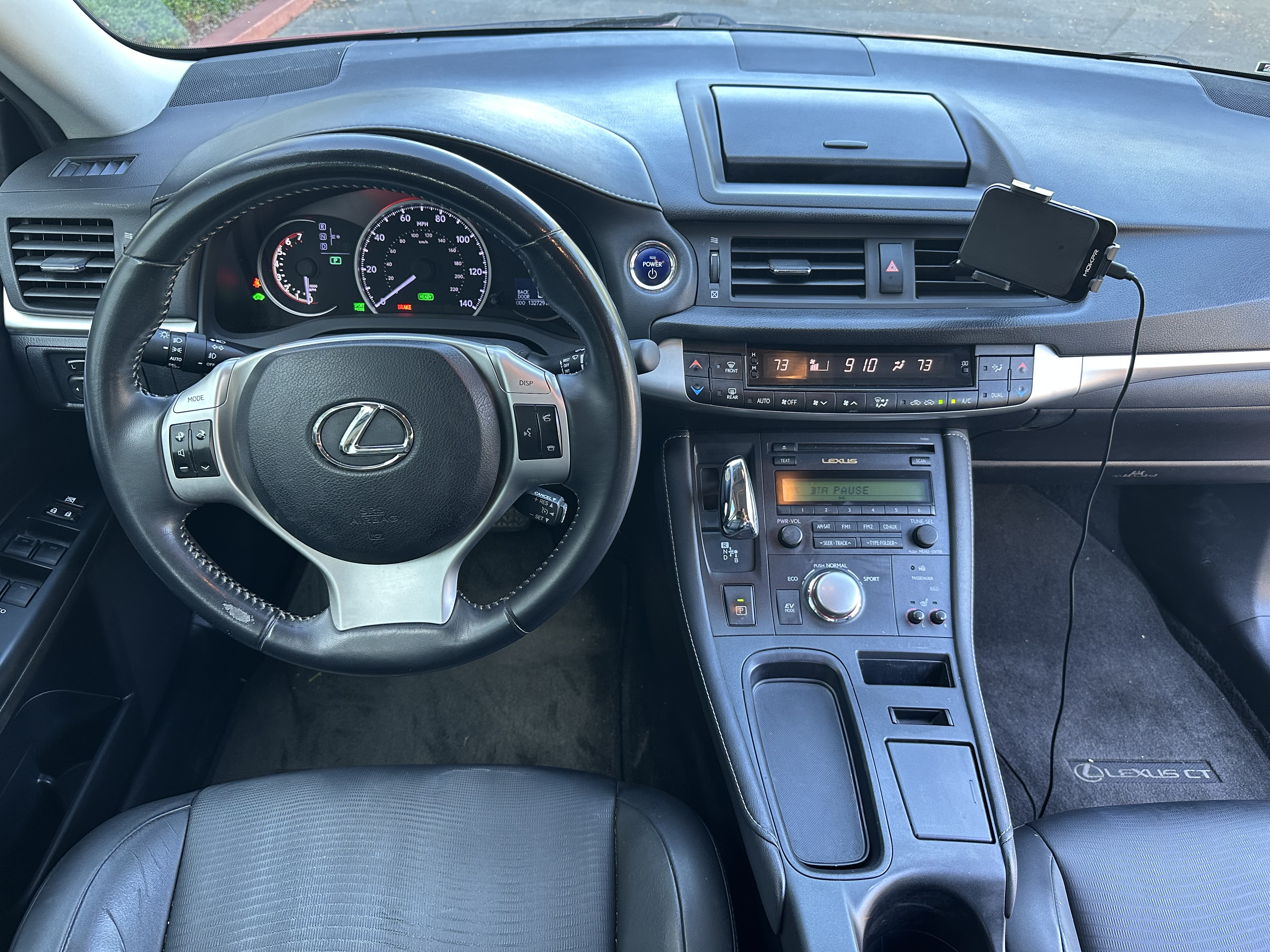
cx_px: 635
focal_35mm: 24
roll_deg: -3.4
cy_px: 476
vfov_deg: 56.8
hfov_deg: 71.6
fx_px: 881
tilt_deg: -38.0
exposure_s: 1/93
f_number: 1.78
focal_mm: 6.86
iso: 250
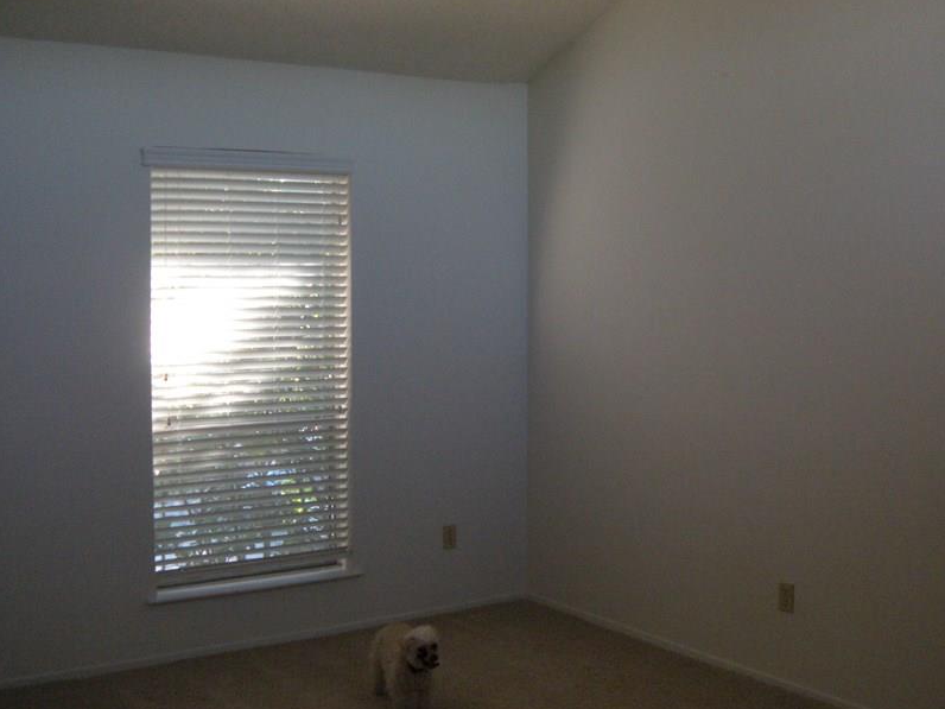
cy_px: 317
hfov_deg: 42.1
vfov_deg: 32.2
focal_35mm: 45
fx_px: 1228
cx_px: 490
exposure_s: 1/58.2
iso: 249
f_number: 3.8
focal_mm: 5.9
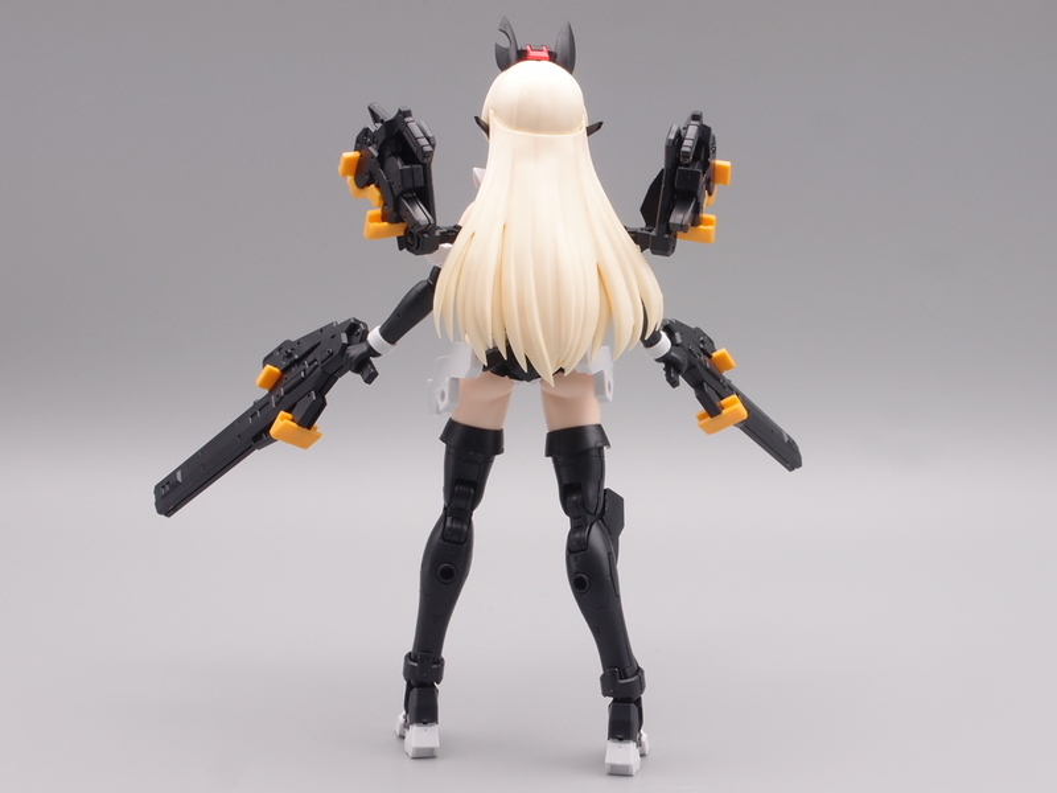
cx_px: 528
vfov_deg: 24.4
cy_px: 396
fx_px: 1832
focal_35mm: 60
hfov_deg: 32.2
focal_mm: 12.88
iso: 100
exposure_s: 1/8
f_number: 8
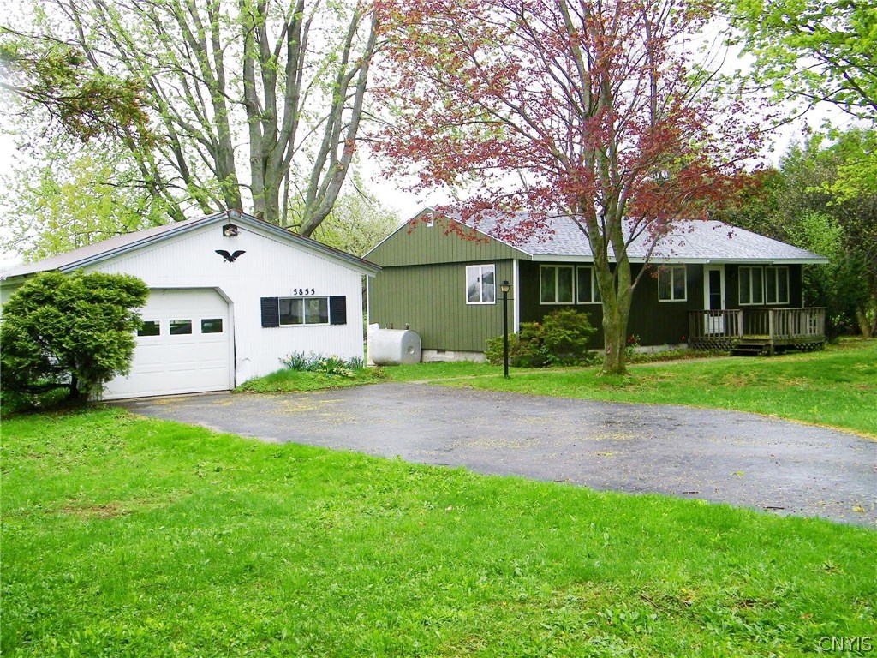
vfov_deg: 37.7
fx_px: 963
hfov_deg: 49.0
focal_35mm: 38
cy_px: 329
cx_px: 438
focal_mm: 6.8
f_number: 3.7
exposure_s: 1/100
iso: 80
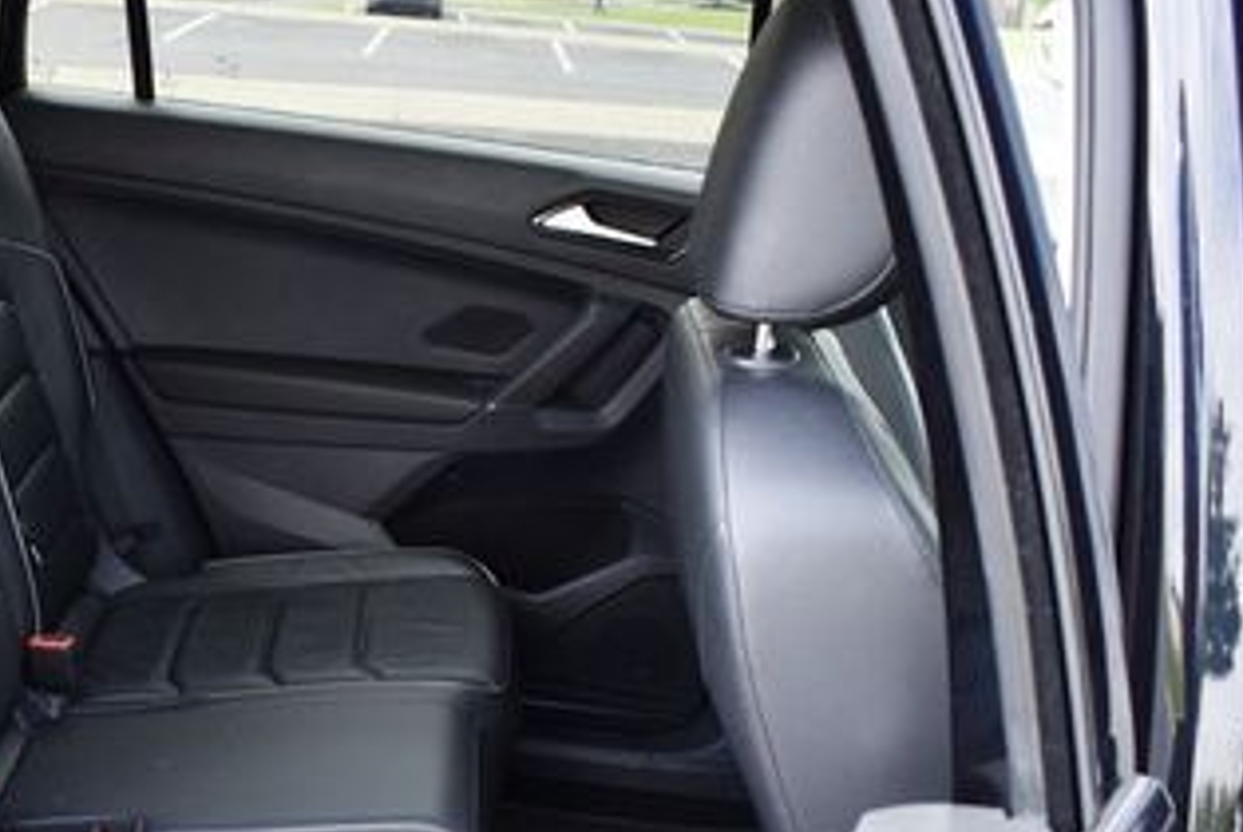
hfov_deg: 34.8
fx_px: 1901
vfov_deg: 24.4
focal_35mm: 55
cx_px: 210
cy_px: 640
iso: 400
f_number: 3.5
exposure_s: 1/250
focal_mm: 18
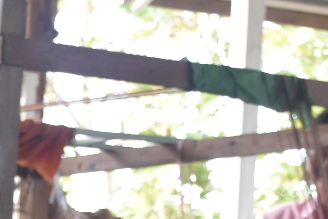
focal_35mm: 218
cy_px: 562
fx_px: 1987
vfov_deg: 6.0
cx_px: -42
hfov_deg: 9.3
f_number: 5
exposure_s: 1/125
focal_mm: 26
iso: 400
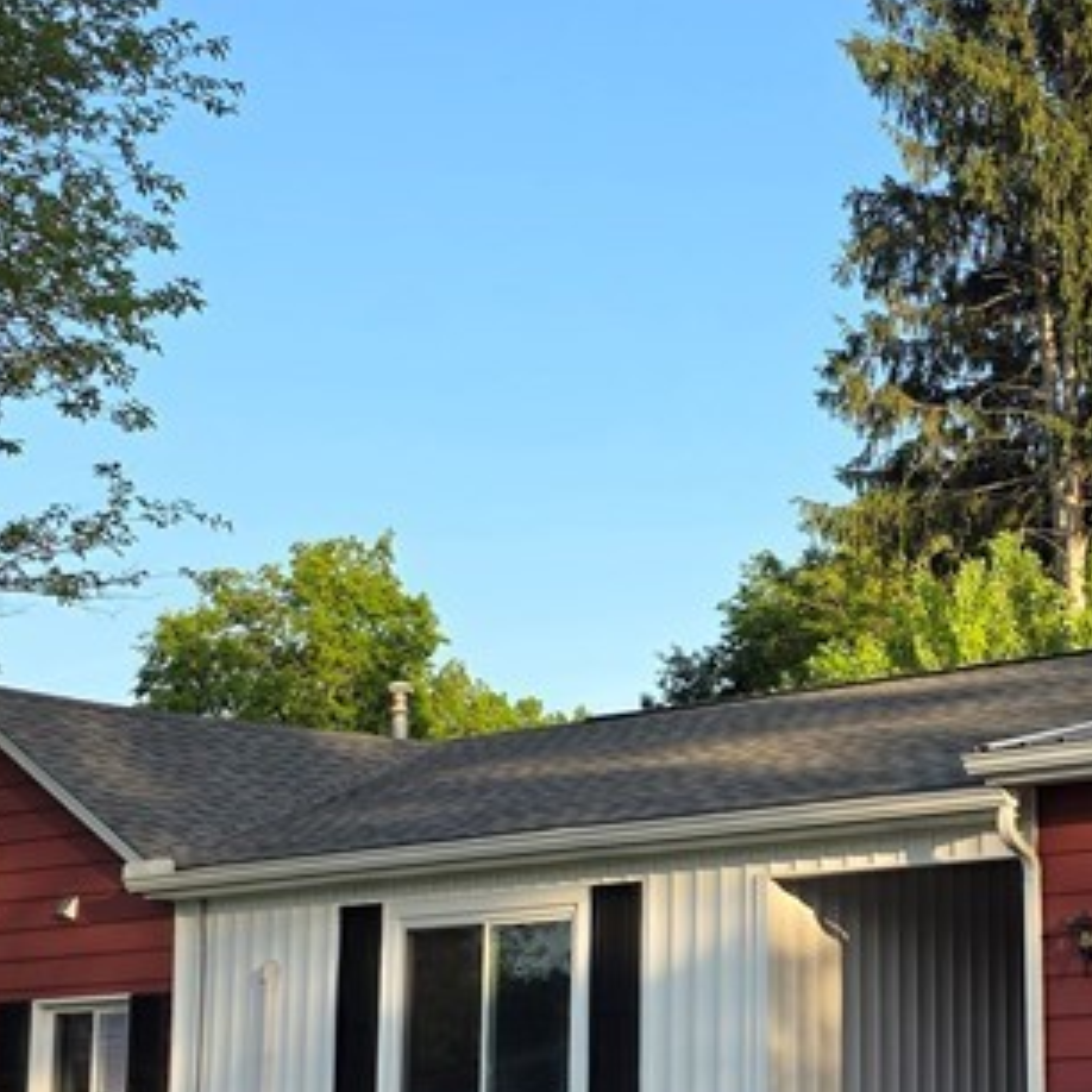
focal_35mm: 68
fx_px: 2427
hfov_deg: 24.1
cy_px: 732
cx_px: 1121
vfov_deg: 25.2
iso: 32
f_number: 1.7
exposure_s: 1/359
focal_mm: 6.3
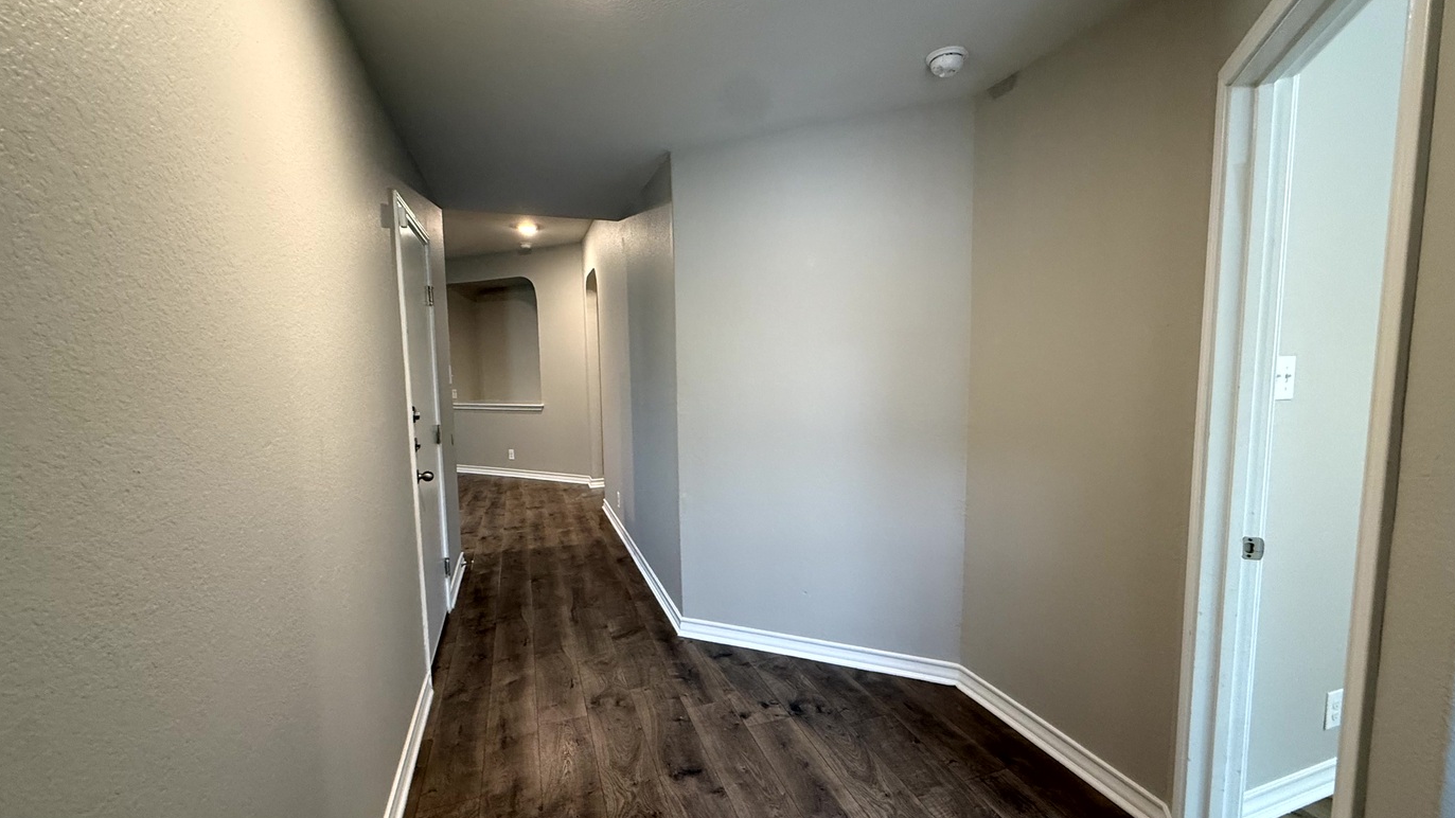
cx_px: 740
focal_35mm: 16
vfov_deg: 67.1
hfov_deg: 99.4
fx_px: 617
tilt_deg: -5.3
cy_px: 422
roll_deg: +0.9
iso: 400
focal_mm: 2.22
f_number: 2.2
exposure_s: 1/60
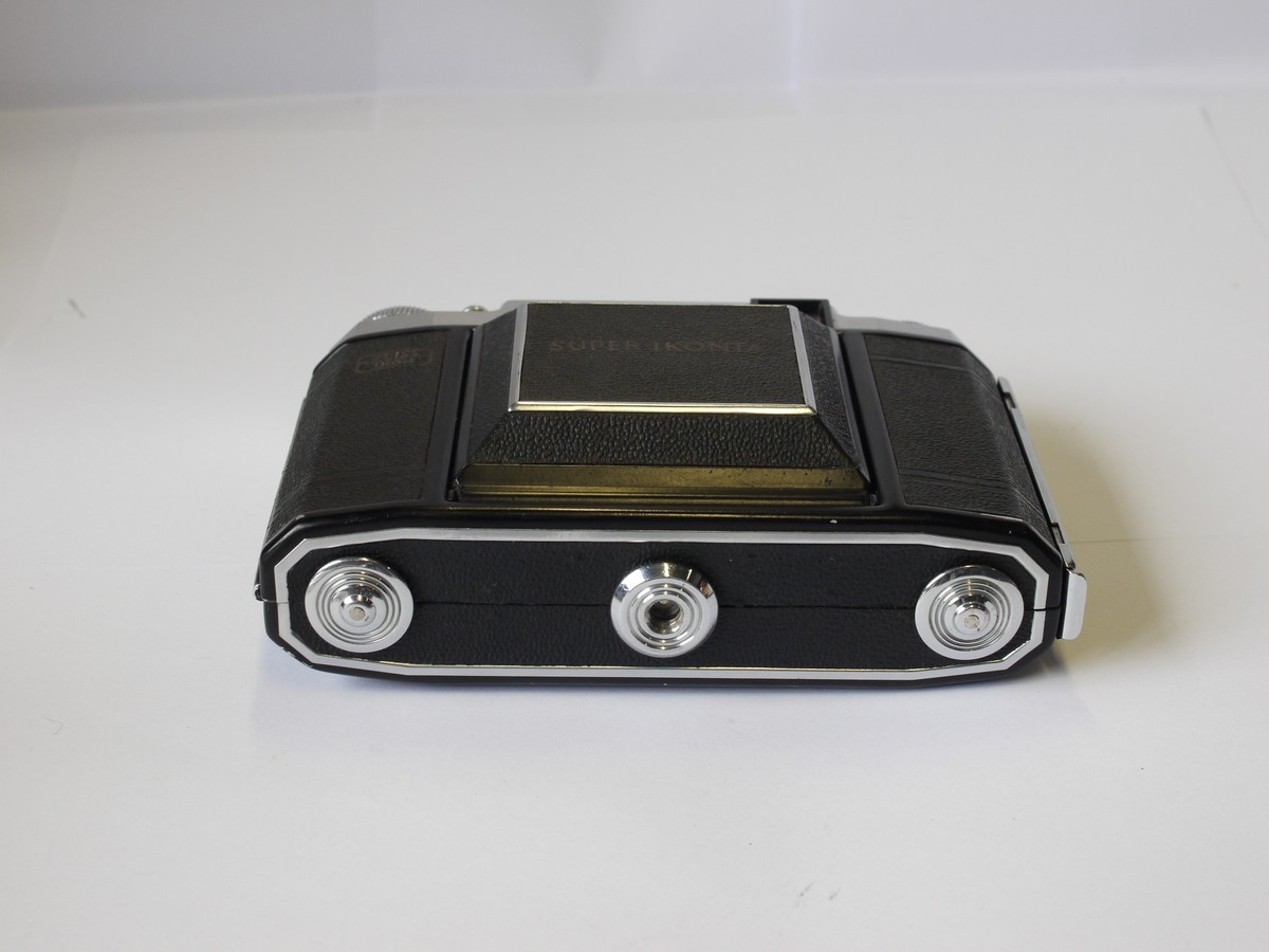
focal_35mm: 60
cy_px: 476
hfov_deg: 32.2
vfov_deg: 24.4
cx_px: 634
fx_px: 2200
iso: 400
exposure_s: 1/60
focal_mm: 30
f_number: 8
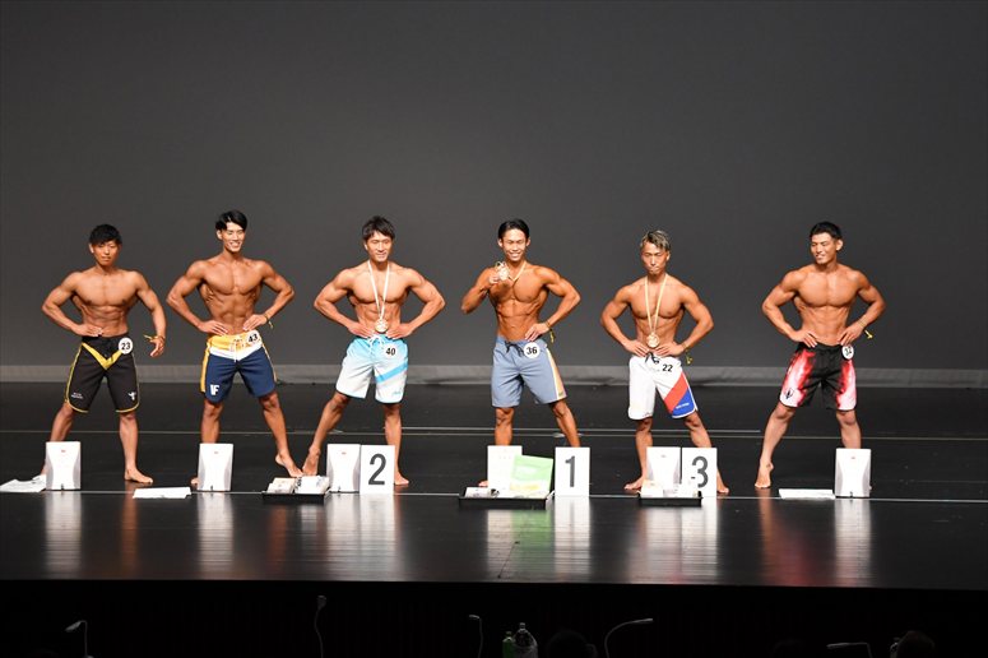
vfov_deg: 8.7
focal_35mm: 157
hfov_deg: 13.1
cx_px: 494
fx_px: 4307
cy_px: 329
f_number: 5.6
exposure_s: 1/400
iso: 2500
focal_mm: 105
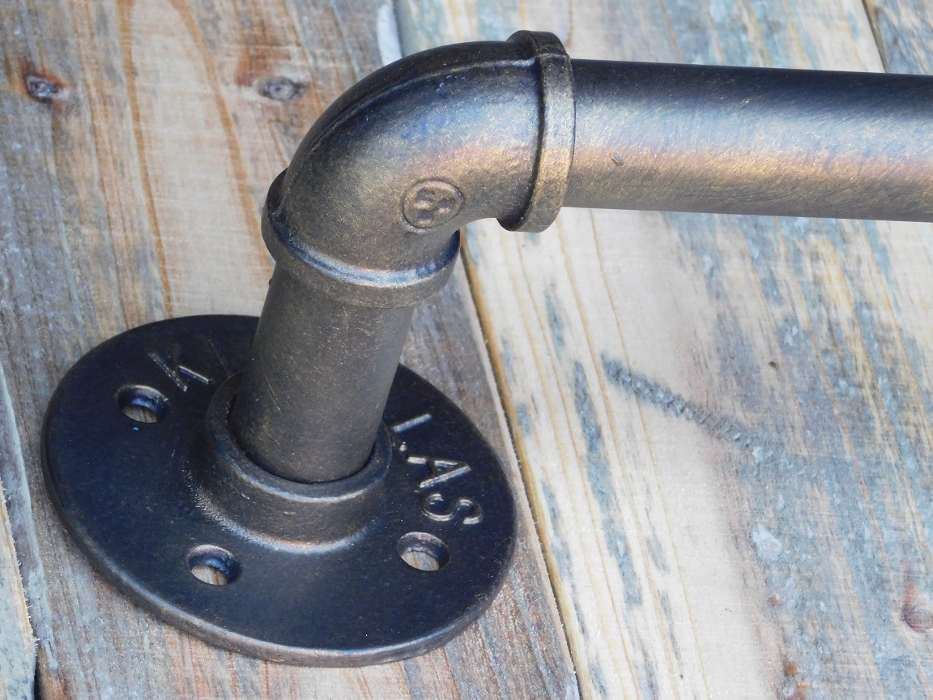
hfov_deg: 6.7
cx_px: 466
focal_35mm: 294
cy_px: 350
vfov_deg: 5.1
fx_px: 7924
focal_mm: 52.2
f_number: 5.7
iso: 500
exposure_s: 1/60
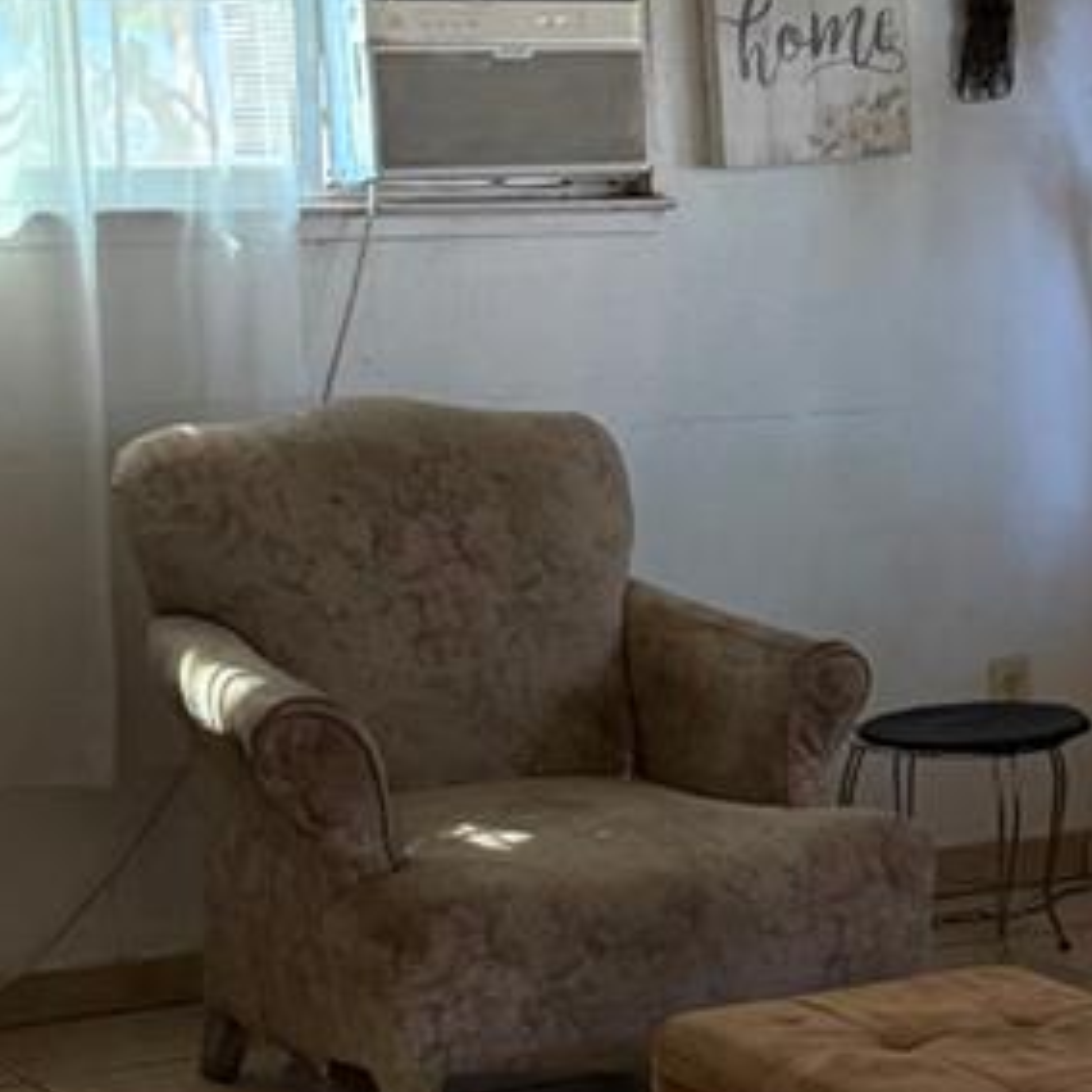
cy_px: 894
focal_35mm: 112
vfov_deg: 15.4
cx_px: 982
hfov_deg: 15.4
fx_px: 3997
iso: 400
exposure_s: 1/60
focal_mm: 6.76
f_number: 1.78
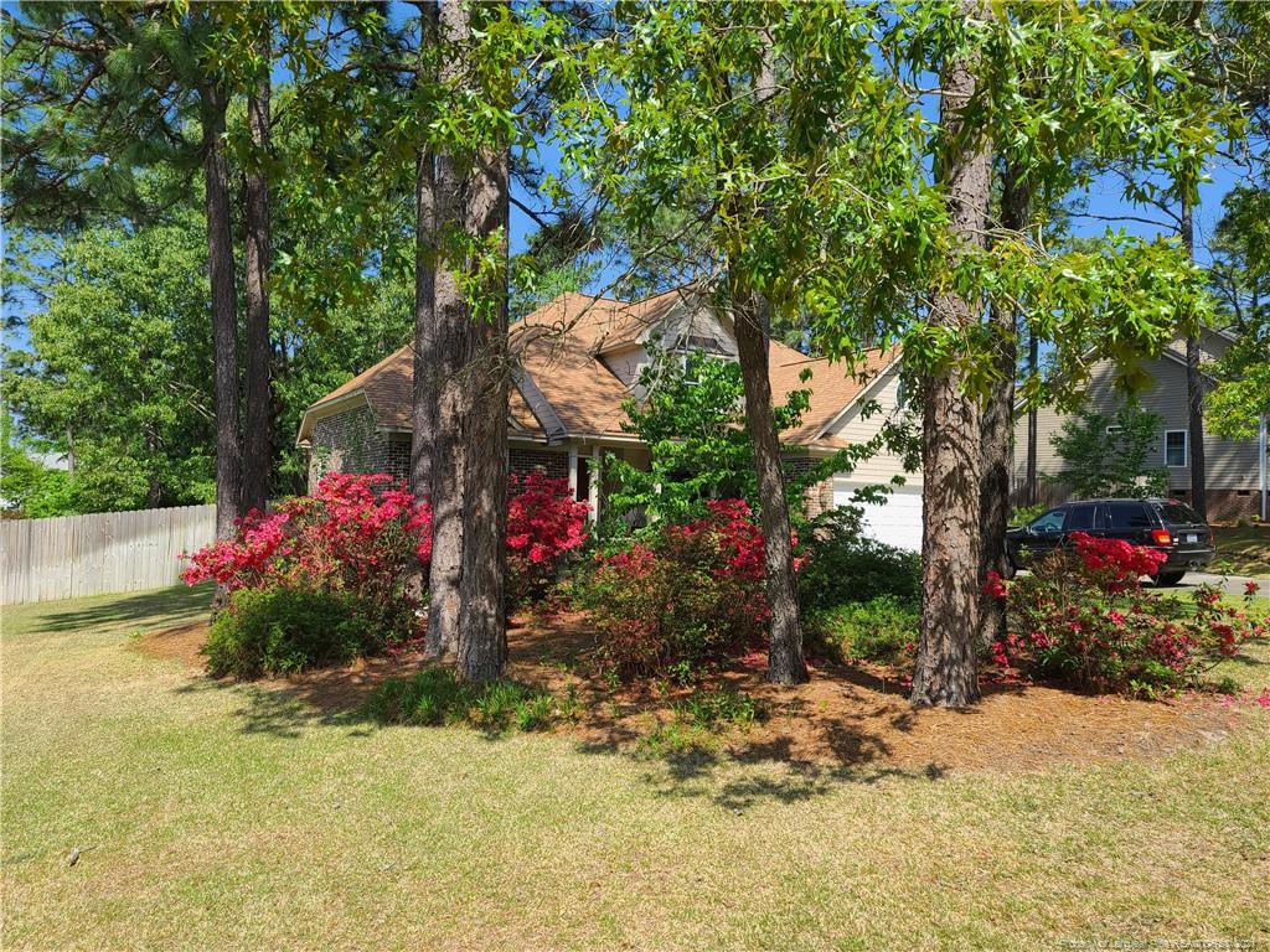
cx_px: 635
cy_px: 476
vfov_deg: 54.9
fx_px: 917
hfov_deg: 69.4
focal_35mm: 25
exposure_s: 1/549
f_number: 1.8
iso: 16
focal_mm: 7
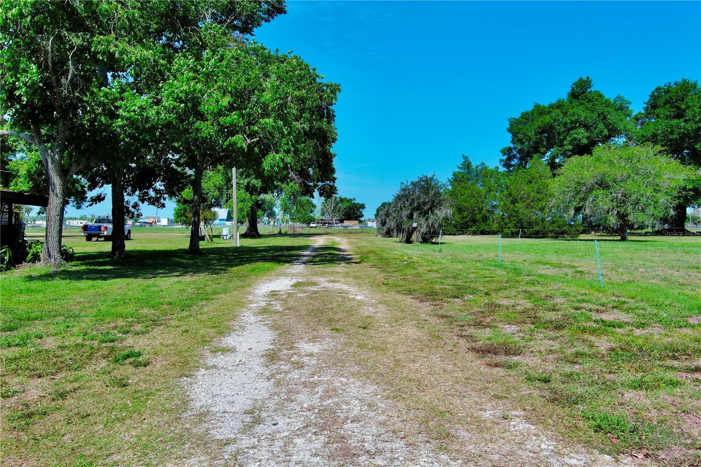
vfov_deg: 44.9
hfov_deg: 63.7
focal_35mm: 29
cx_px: 350
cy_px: 234
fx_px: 565
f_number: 9
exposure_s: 1/320
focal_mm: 10.57
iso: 100
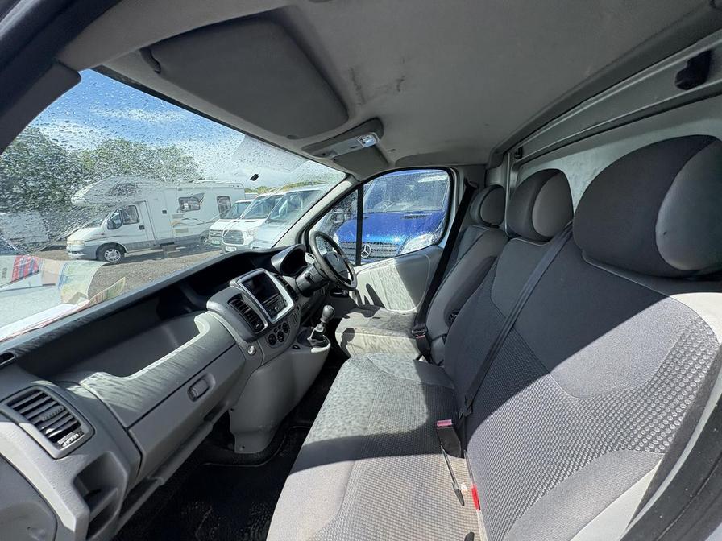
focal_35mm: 14
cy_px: 270
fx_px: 292
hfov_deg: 102.1
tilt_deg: -21.4
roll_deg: -0.7
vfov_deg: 85.7
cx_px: 361
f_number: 2.2
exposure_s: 1/687
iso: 50
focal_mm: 2.22
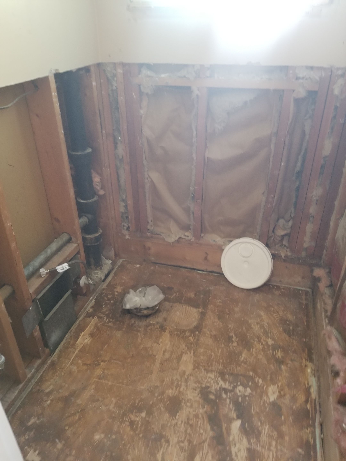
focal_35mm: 26
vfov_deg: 67.3
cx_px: 173
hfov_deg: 53.1
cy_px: 230
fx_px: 347
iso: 200
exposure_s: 1/14
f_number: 1.7
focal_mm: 4.25
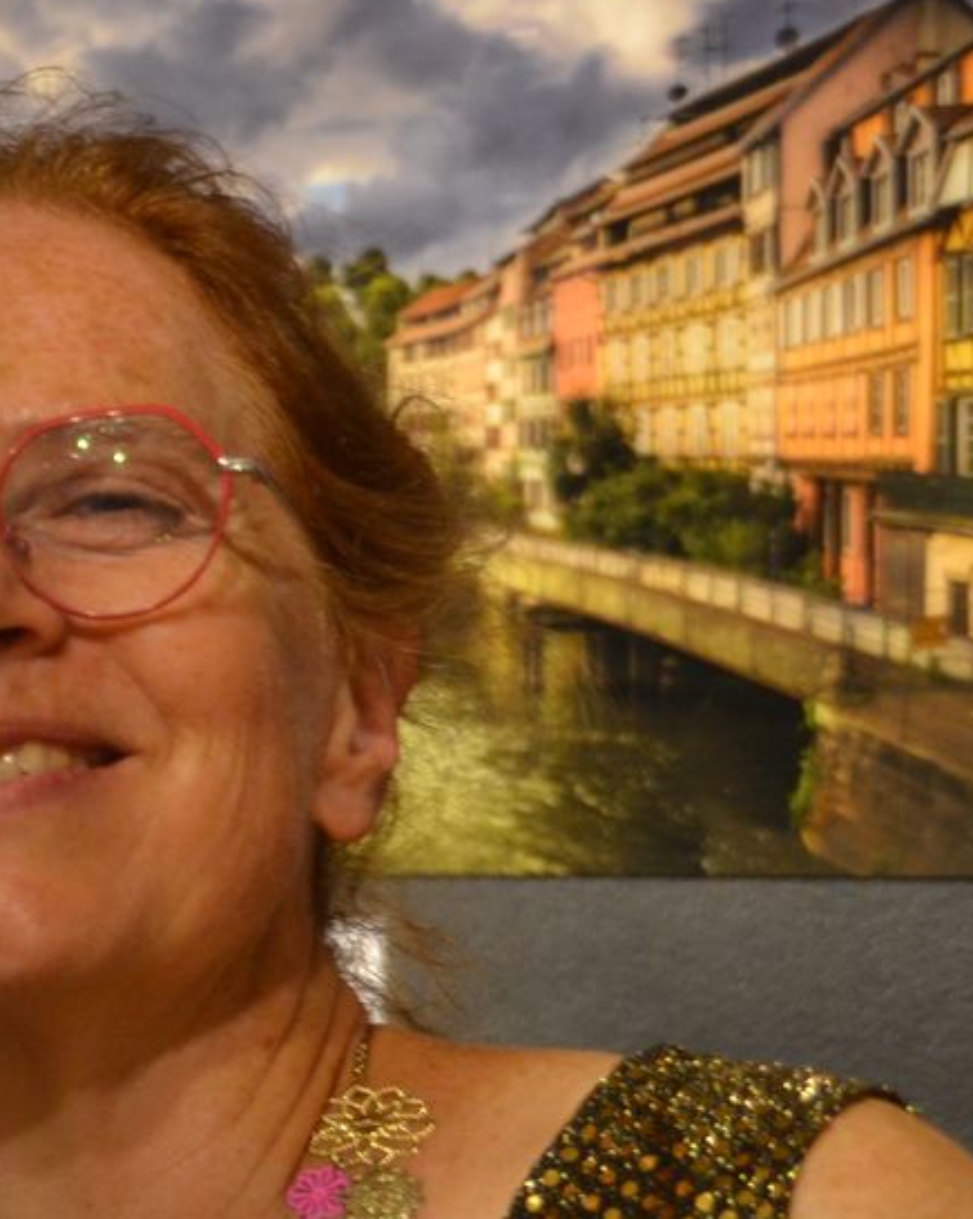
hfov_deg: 7.2
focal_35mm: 210
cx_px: -691
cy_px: 534
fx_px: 7568
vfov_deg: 9.2
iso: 800
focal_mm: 50
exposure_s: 1/30
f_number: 4.8
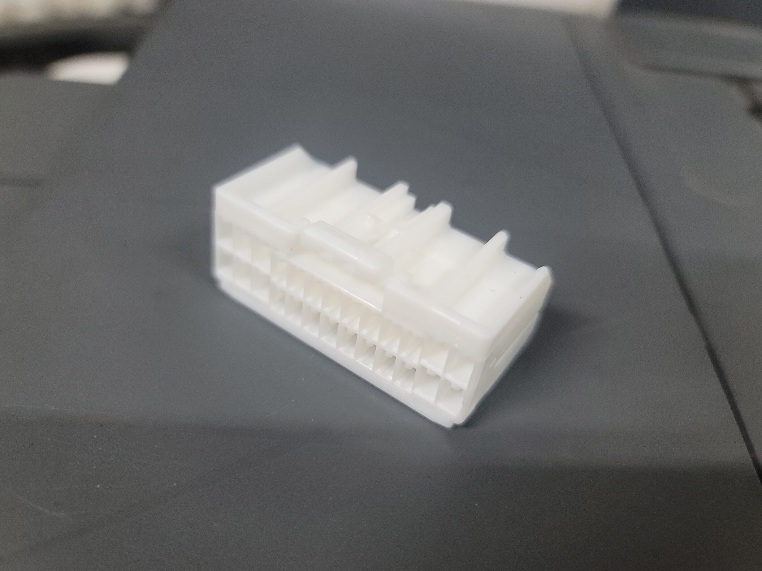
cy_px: 288
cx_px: 371
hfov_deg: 67.3
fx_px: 572
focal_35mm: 26
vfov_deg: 53.1
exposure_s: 1/40
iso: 250
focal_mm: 7
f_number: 1.8
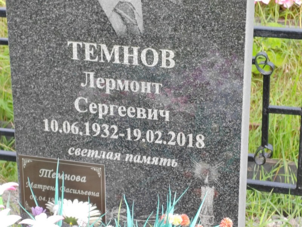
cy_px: 114
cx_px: 151
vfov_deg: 14.4
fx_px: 899
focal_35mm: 103
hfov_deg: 19.1
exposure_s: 1/270
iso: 100
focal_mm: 5.52
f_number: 1.9
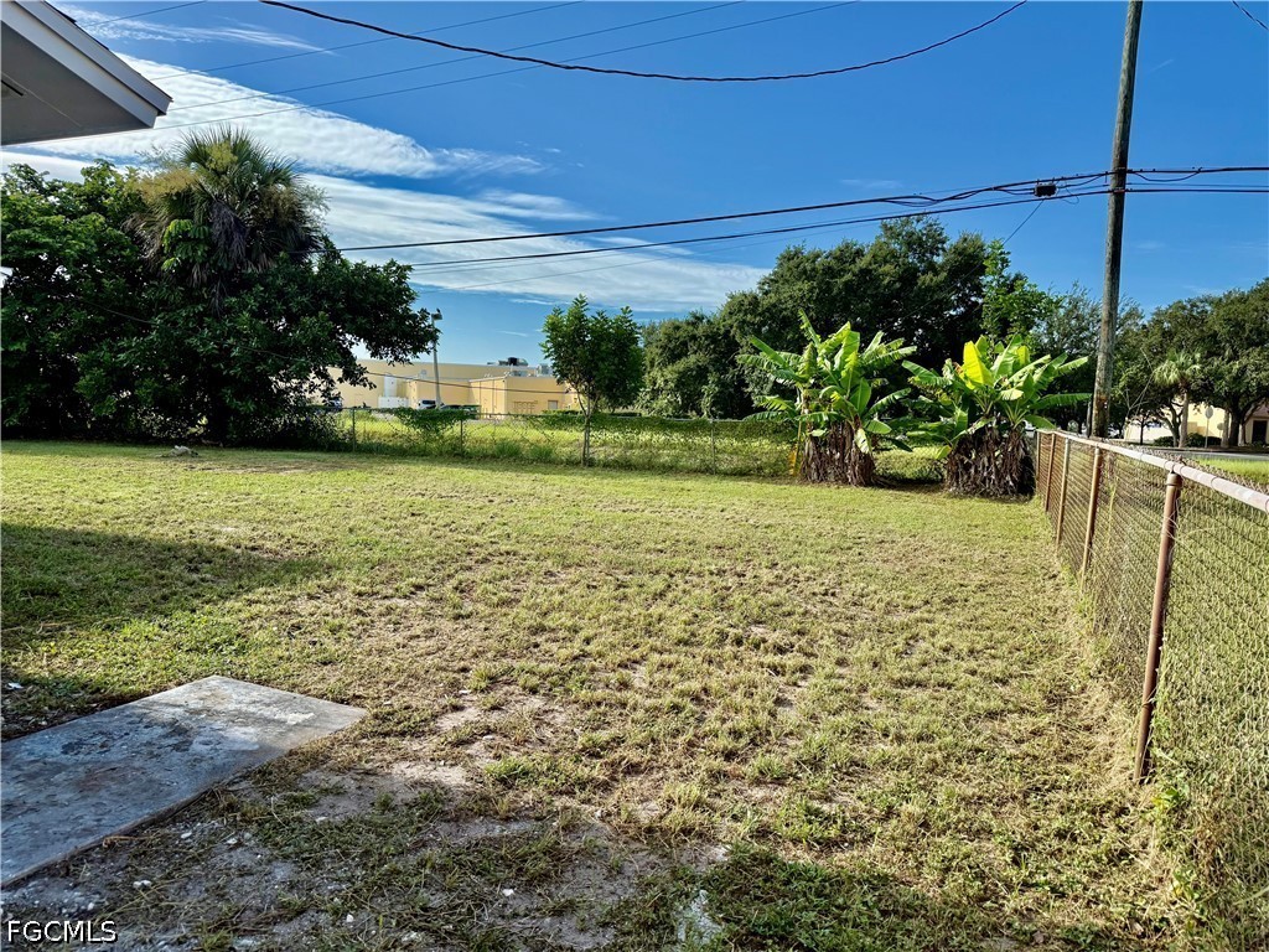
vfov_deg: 56.8
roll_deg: -2.1
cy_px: 476
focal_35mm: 24
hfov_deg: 71.6
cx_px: 634
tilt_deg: -3.4
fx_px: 880
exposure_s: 1/3953
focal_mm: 6.76
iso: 100
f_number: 1.78
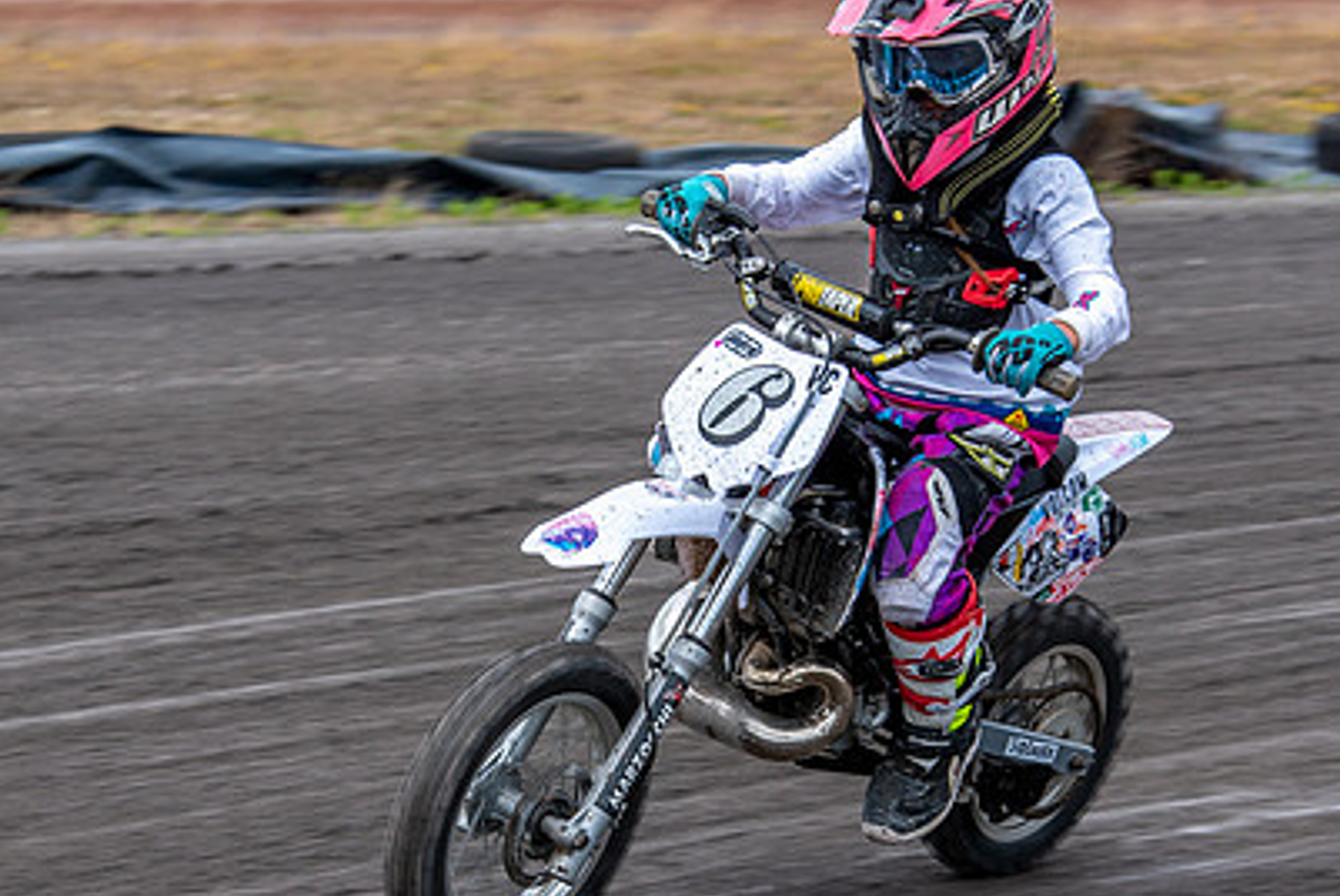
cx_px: 647
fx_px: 8716
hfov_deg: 8.8
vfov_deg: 5.9
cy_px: 607
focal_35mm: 234
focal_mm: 105
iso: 200
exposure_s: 1/320
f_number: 8
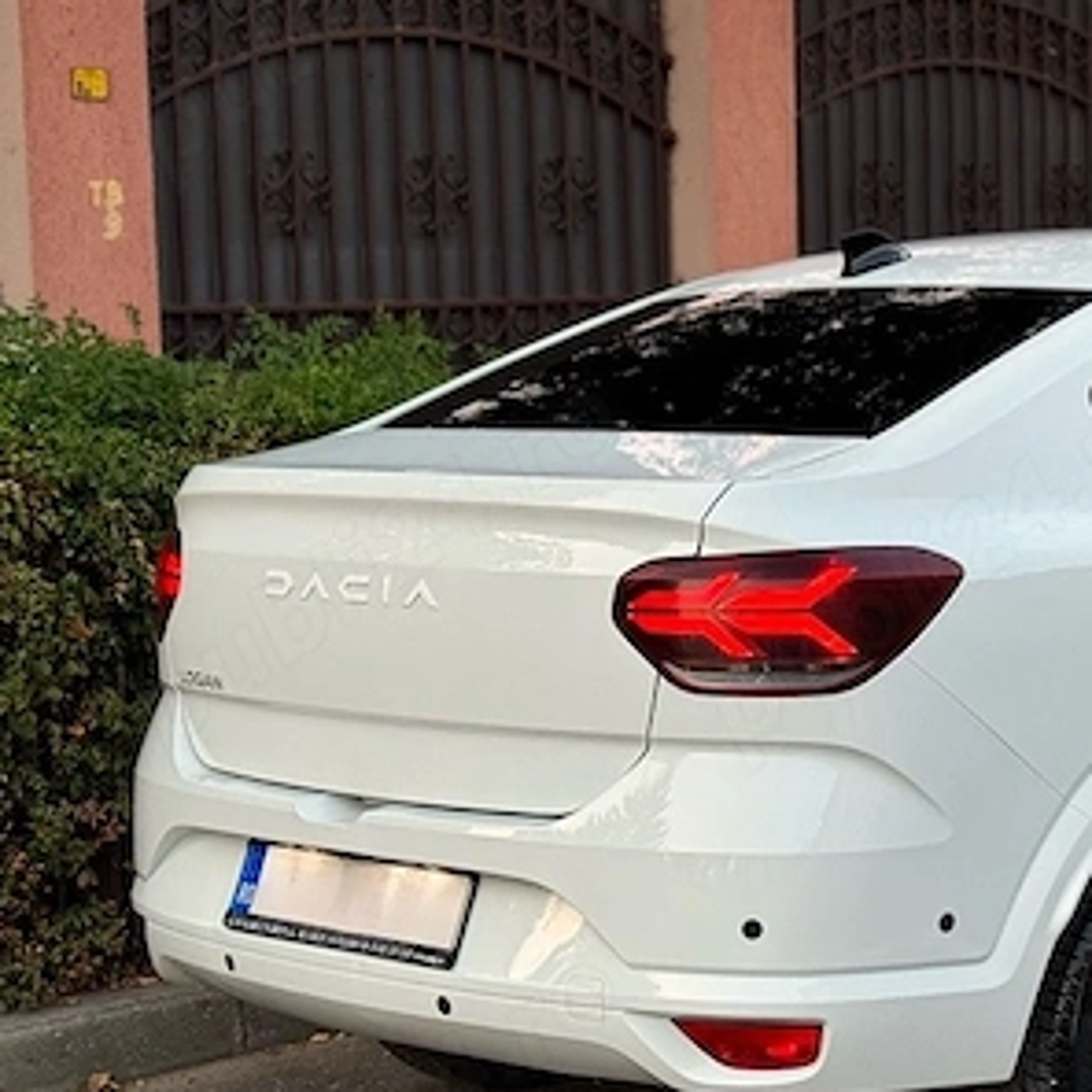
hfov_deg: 19.6
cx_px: 1096
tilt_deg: -6.4
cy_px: 583
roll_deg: +0.0
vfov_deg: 20.2
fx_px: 3069
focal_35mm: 86
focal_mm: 6.76
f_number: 1.78
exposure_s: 1/121
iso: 80
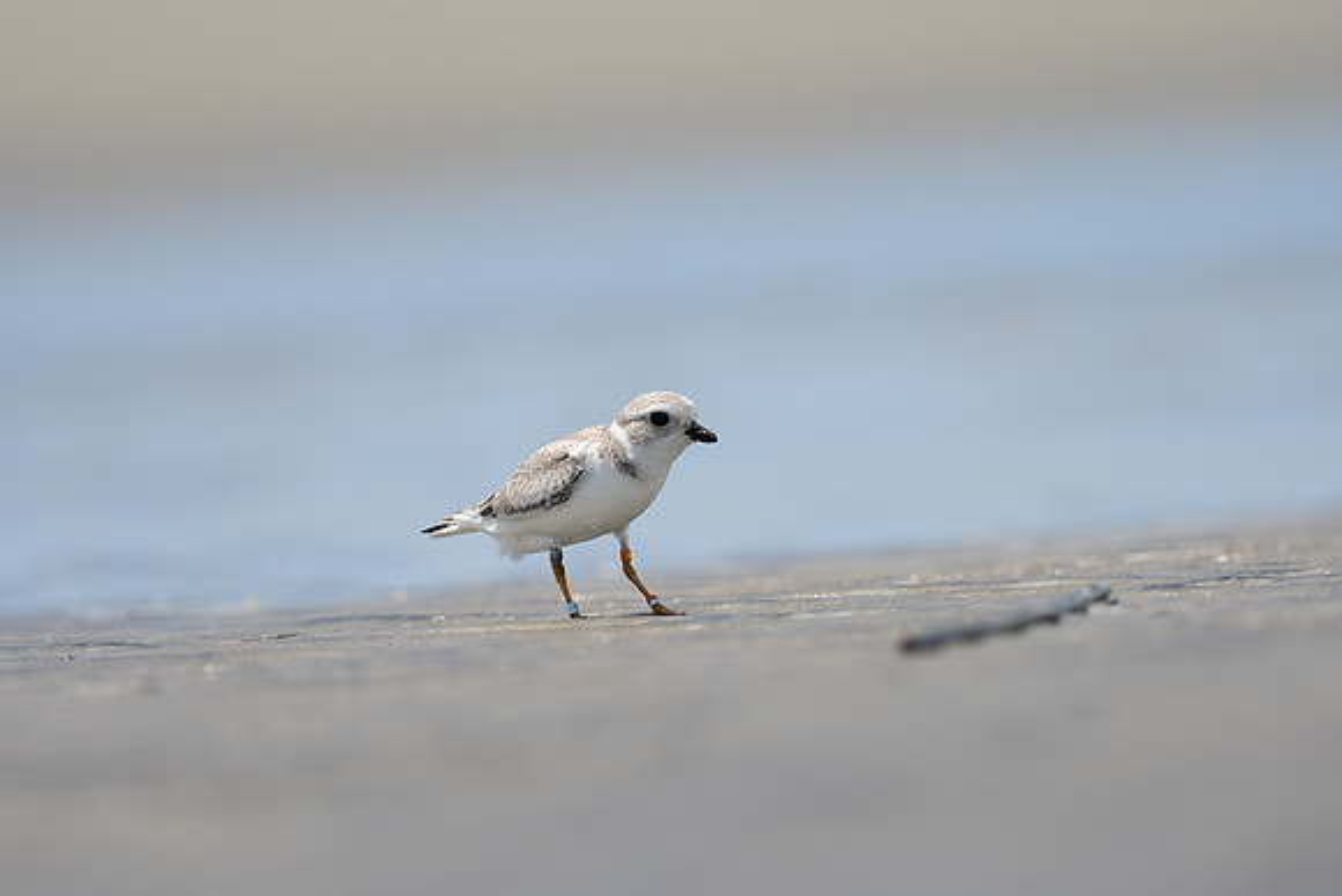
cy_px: 448
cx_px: 671
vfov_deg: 3.1
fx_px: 16778
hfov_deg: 4.6
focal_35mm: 450
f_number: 4
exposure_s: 1/2000
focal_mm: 300
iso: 100
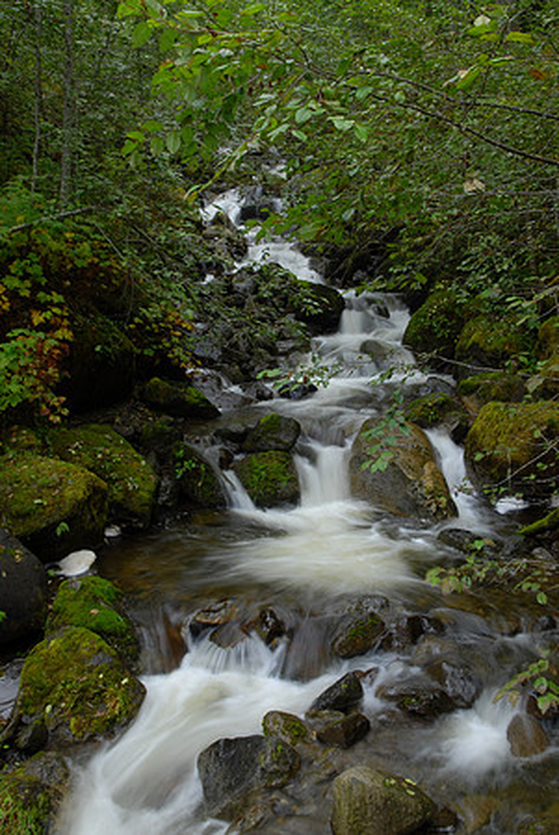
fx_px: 837
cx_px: 280
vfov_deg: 53.1
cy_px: 418
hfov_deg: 37.0
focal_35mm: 36
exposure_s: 1/2.5
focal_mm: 24
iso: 100
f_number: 10
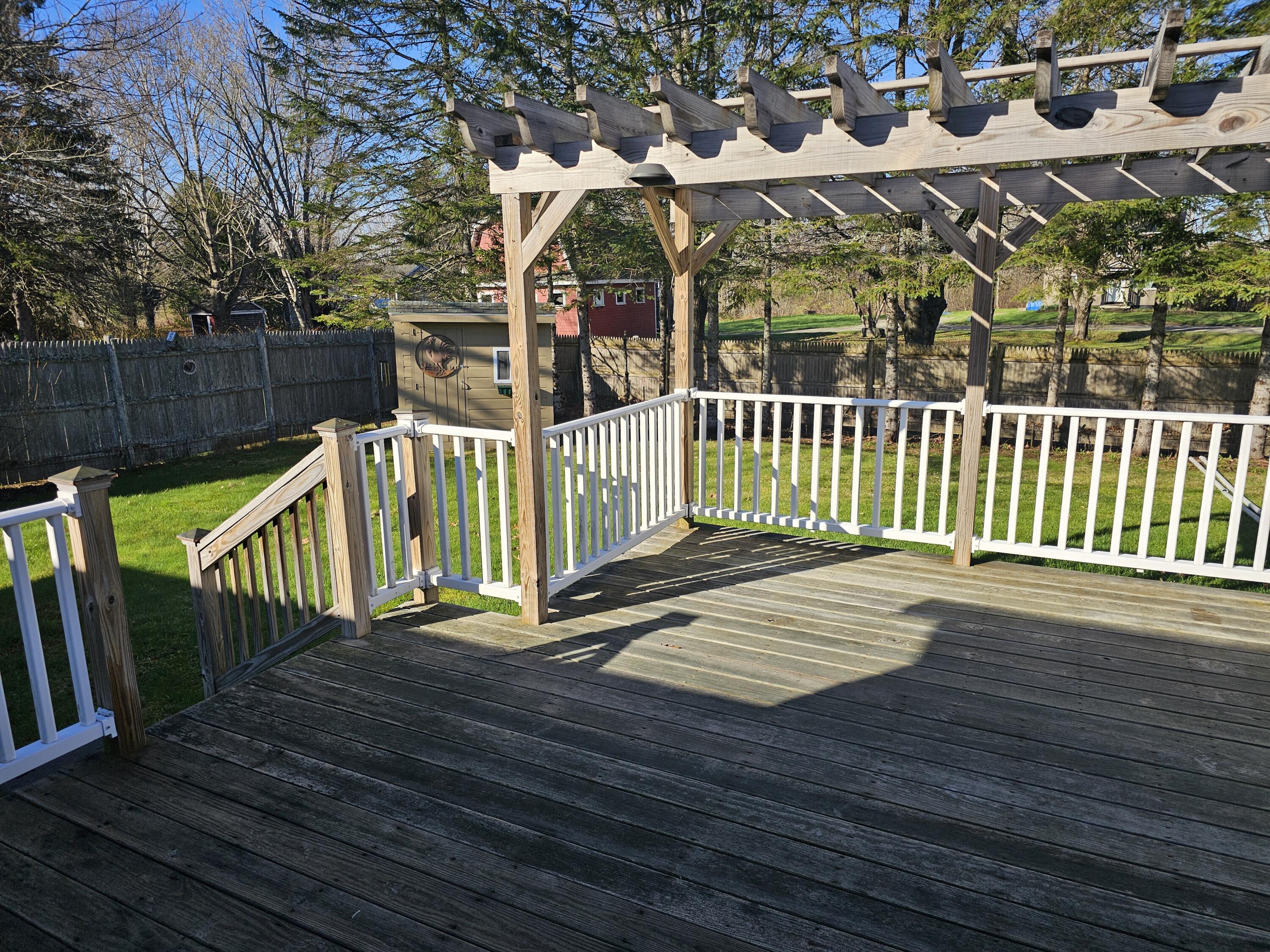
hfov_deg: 73.9
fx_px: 844
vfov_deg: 58.9
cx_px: 635
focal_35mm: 23
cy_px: 476
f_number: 1.7
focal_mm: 6.3
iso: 10
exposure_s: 1/503
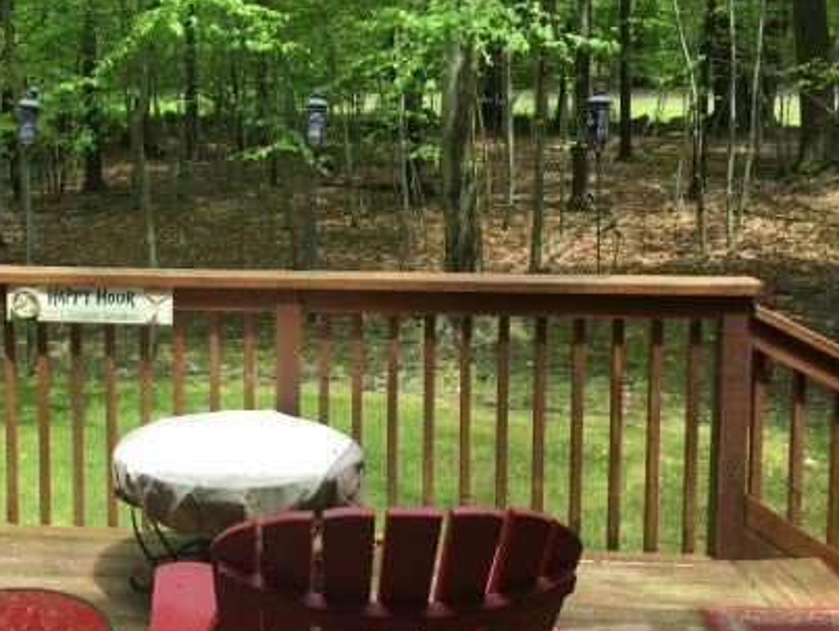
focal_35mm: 46
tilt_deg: -9.4
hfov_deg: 39.9
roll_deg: -0.2
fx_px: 1116
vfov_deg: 31.2
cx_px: 194
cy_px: 194
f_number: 2.2
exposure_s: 1/278
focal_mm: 4.15
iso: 25
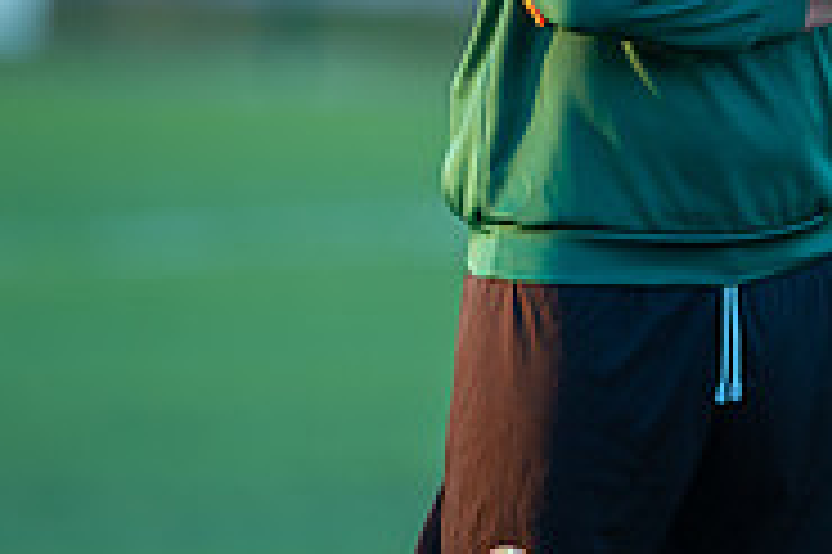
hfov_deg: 2.2
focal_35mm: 942
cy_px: -149
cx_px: 783
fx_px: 21751
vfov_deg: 1.5
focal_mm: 300
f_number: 2.8
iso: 400
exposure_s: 1/320
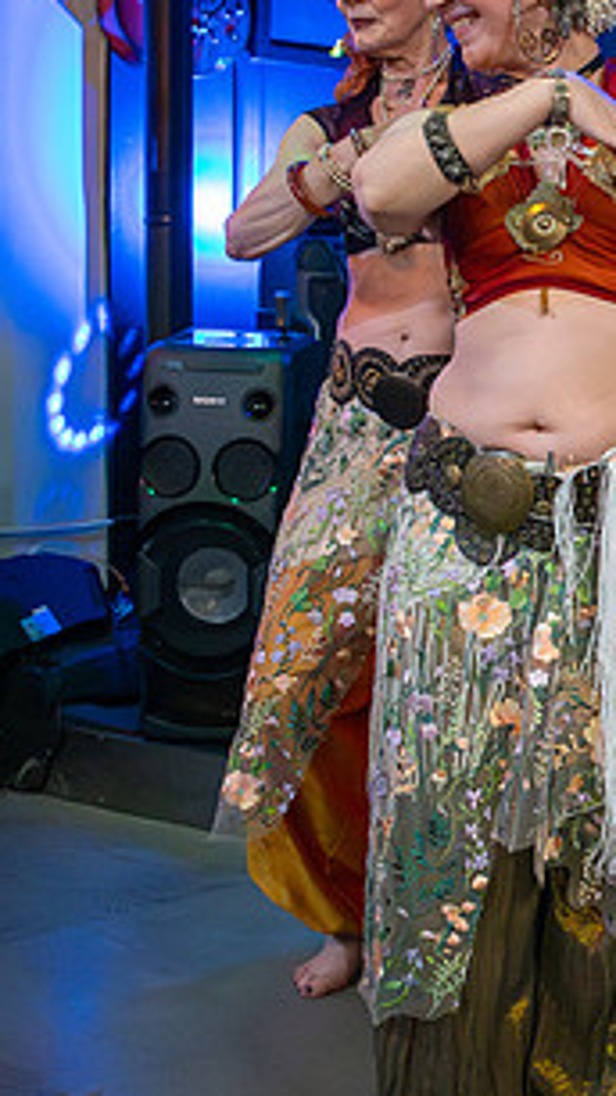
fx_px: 1772
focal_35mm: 61
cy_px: 495
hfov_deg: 17.2
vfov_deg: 34.3
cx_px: 994
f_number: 4
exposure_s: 1/400
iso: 32000
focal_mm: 24
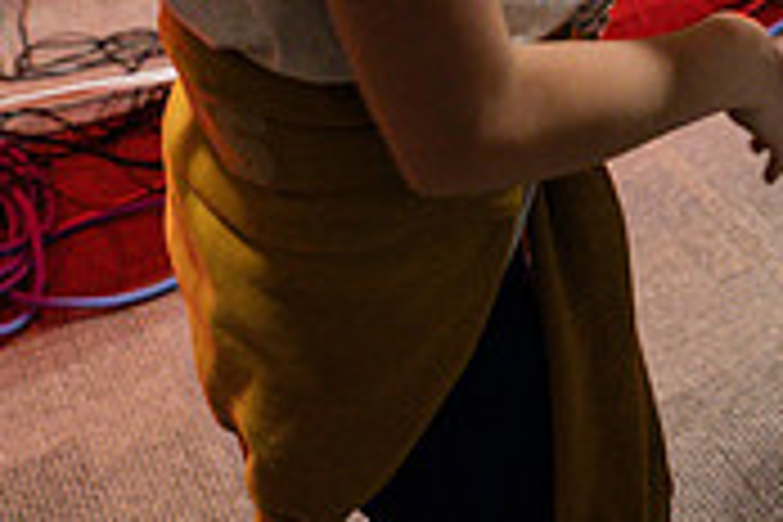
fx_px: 1740
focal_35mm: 80
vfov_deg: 15.6
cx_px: 801
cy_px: -281
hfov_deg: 24.1
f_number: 2.8
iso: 2500
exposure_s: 1/320
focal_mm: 24
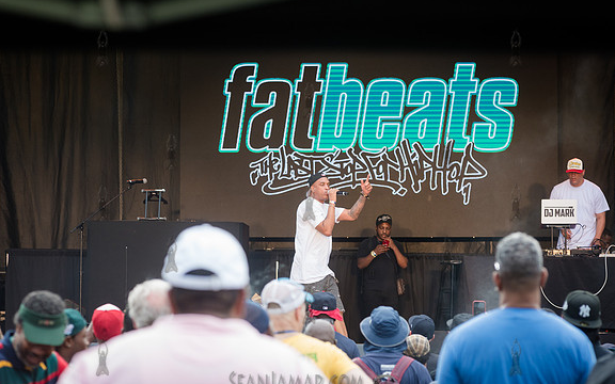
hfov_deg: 14.0
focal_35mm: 149
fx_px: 2497
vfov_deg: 8.8
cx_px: 309
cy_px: 202
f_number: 5
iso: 1000
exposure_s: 1/500
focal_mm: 145
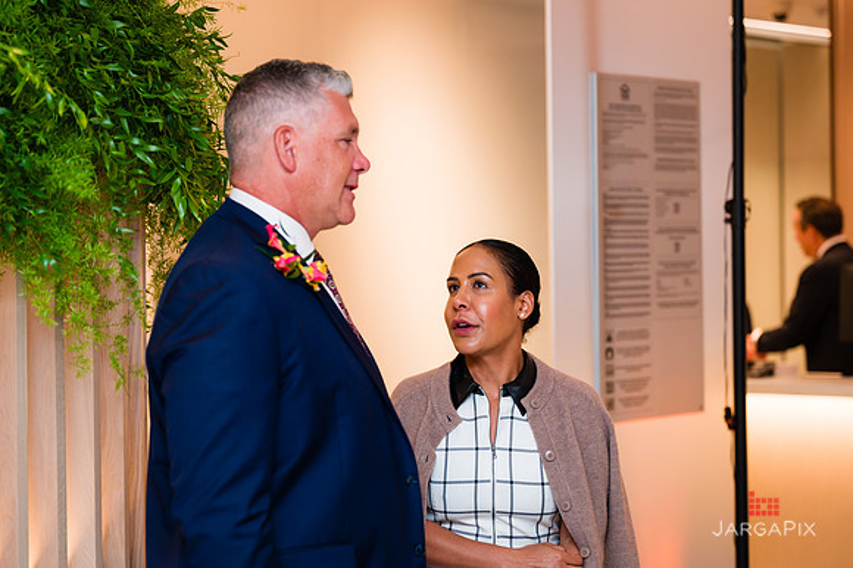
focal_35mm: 86
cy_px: 274
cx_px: 411
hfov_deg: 23.7
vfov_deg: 15.9
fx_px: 2029
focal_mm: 82
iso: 800
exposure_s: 1/160
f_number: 3.2
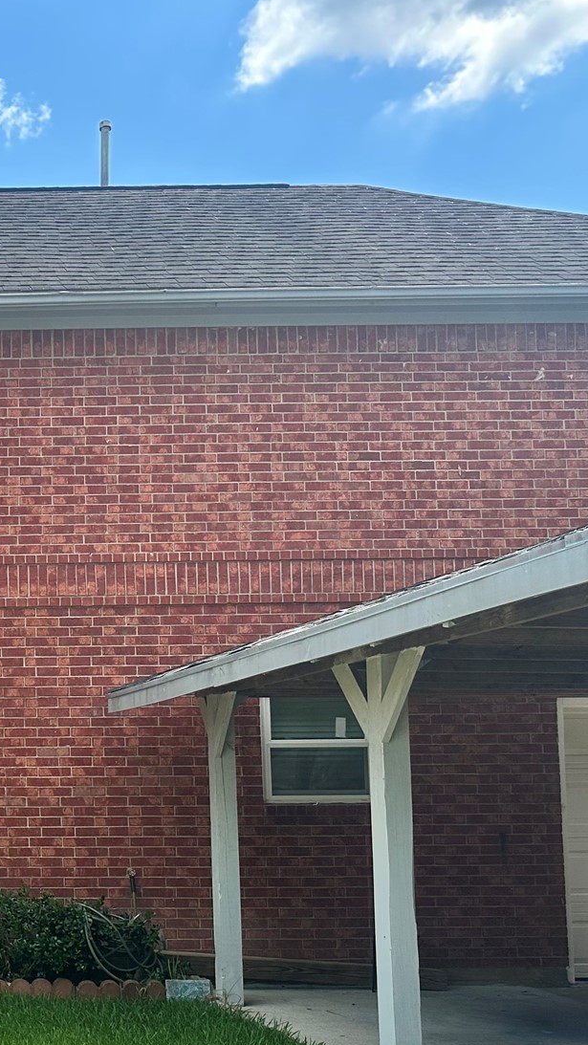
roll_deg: +0.5
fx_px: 1358
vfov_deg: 41.5
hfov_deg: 21.4
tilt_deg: +4.2
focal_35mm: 49
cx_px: -237
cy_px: 711
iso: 80
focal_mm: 6.86
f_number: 1.78
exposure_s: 1/2155
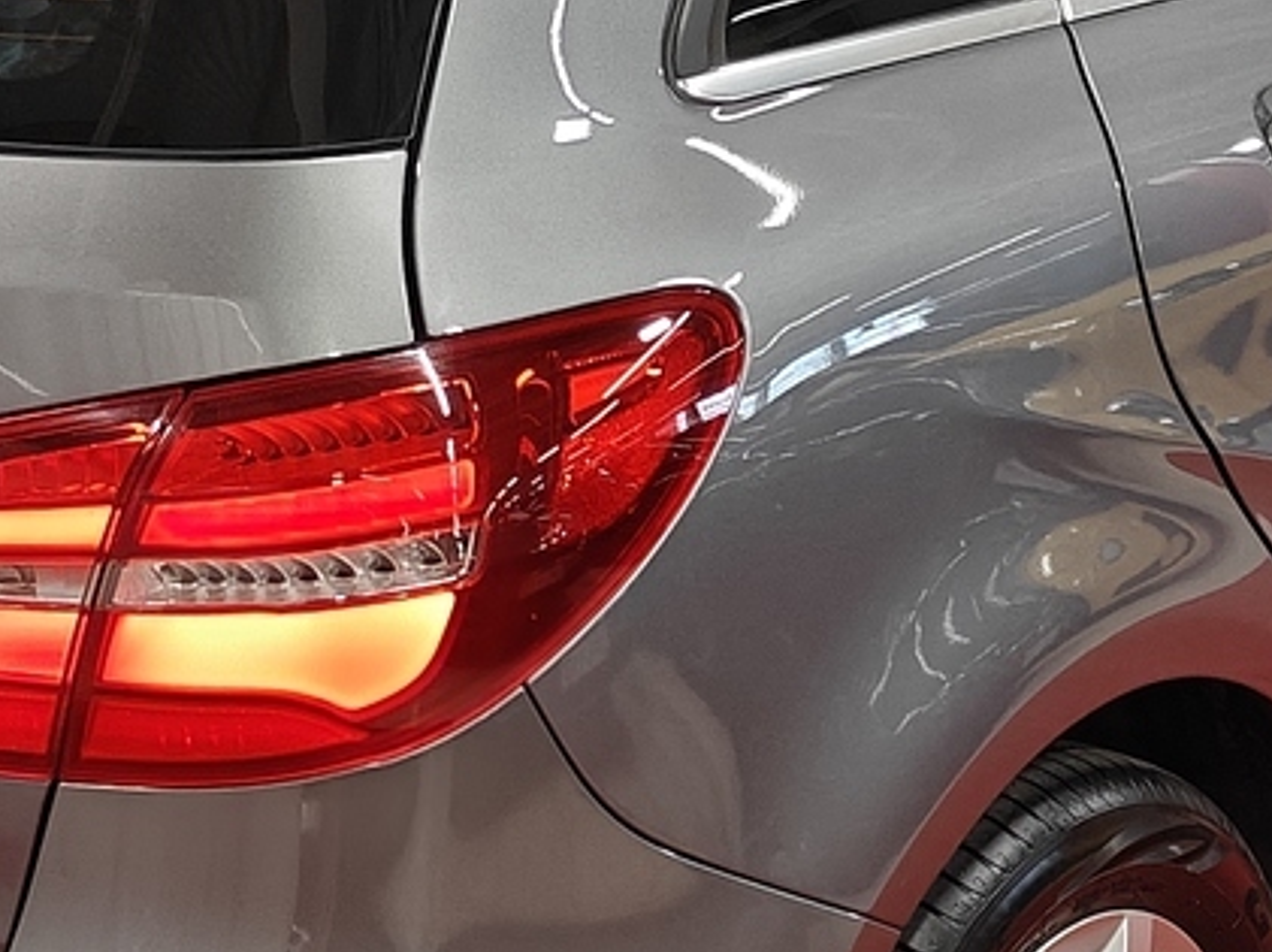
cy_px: 387
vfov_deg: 13.1
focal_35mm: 113
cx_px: 568
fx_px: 4149
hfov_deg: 17.4
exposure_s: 1/100
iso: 125
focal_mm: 5.59
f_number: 1.8
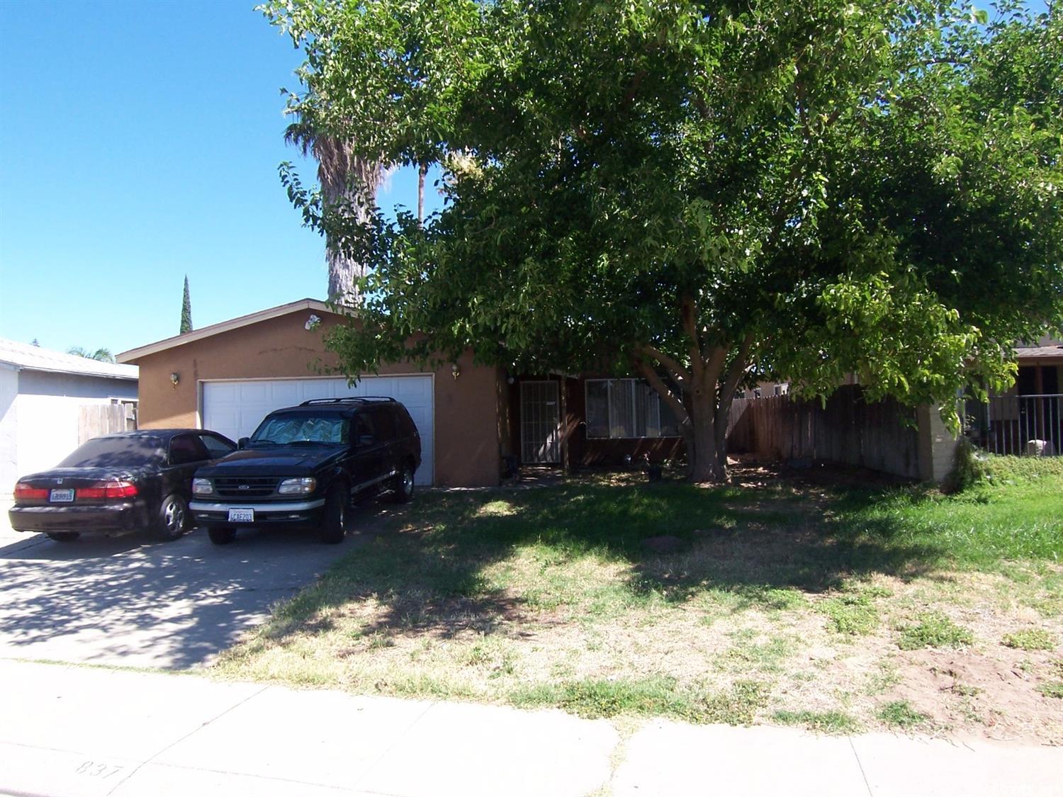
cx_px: 532
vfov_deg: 58.9
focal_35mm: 23
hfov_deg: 73.9
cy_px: 398
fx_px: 706
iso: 64
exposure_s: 1/125
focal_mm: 3.8
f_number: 5.6
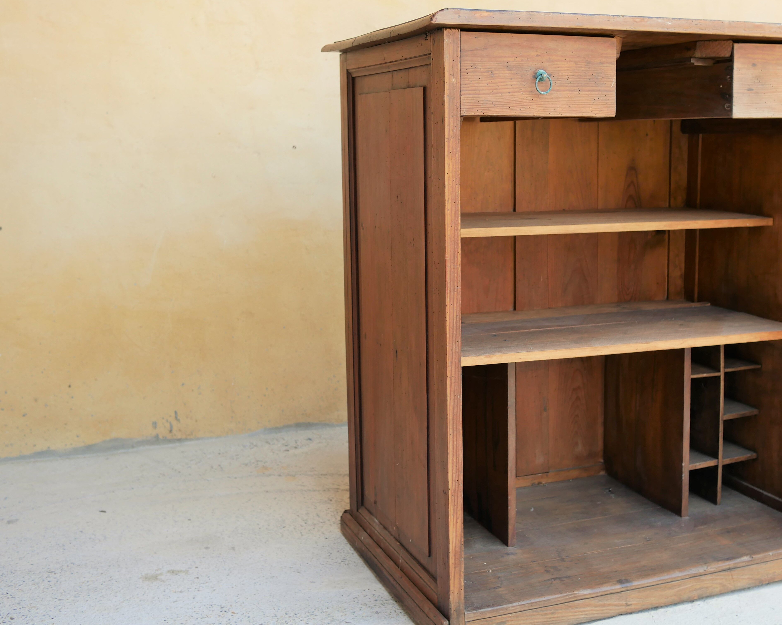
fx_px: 1065
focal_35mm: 46
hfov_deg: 40.2
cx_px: 456
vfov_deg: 32.7
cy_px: 290
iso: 200
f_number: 2.5
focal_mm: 20
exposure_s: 1/250
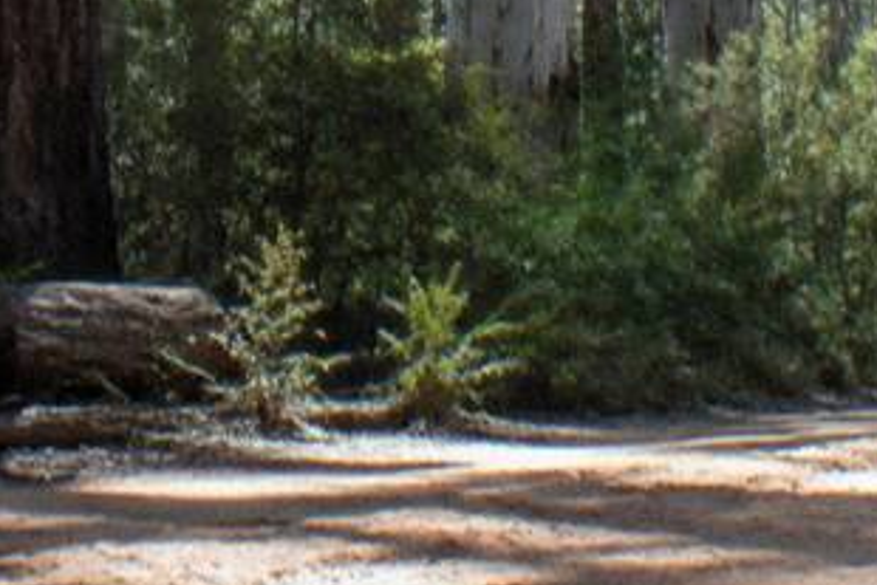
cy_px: 235
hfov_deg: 15.5
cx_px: 905
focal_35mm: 129
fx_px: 3144
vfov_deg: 10.6
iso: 320
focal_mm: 40
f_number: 4.5
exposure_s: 1/500
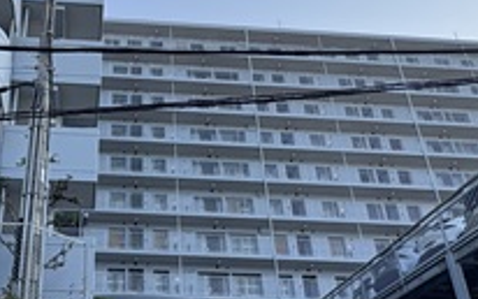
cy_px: 144
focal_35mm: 46
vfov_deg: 28.0
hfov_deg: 42.2
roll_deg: -0.6
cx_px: 123
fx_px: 600
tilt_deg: +31.3
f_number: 2.2
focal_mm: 2.22
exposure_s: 1/1034
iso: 64
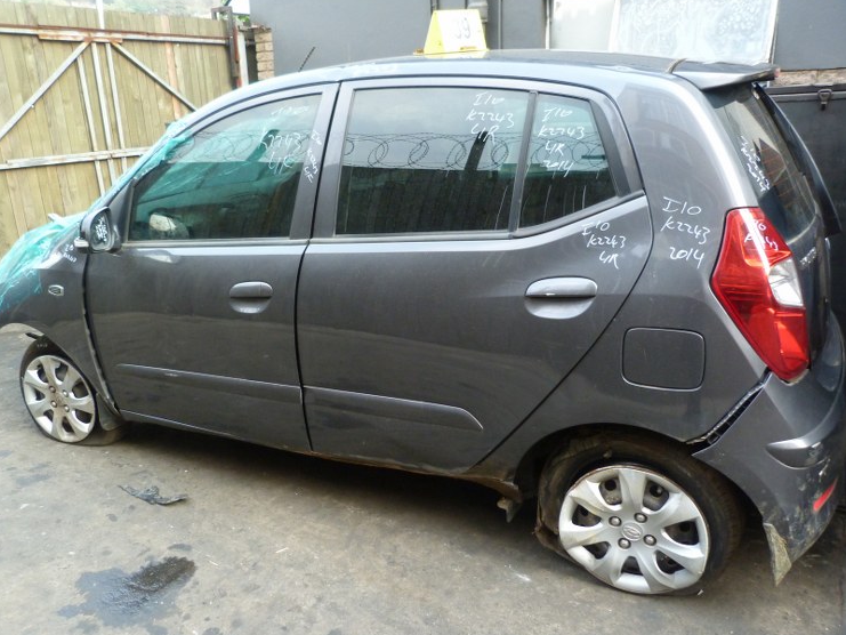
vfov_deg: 51.4
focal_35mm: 27
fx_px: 660
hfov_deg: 65.3
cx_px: 413
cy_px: 310
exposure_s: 1/60
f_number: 2.8
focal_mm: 4.5
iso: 250
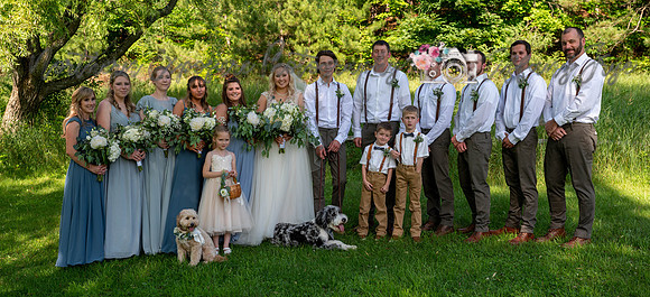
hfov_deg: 48.5
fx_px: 722
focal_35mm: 44
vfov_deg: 23.3
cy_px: 148
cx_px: 325
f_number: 5
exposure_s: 1/250
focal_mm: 40
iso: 200
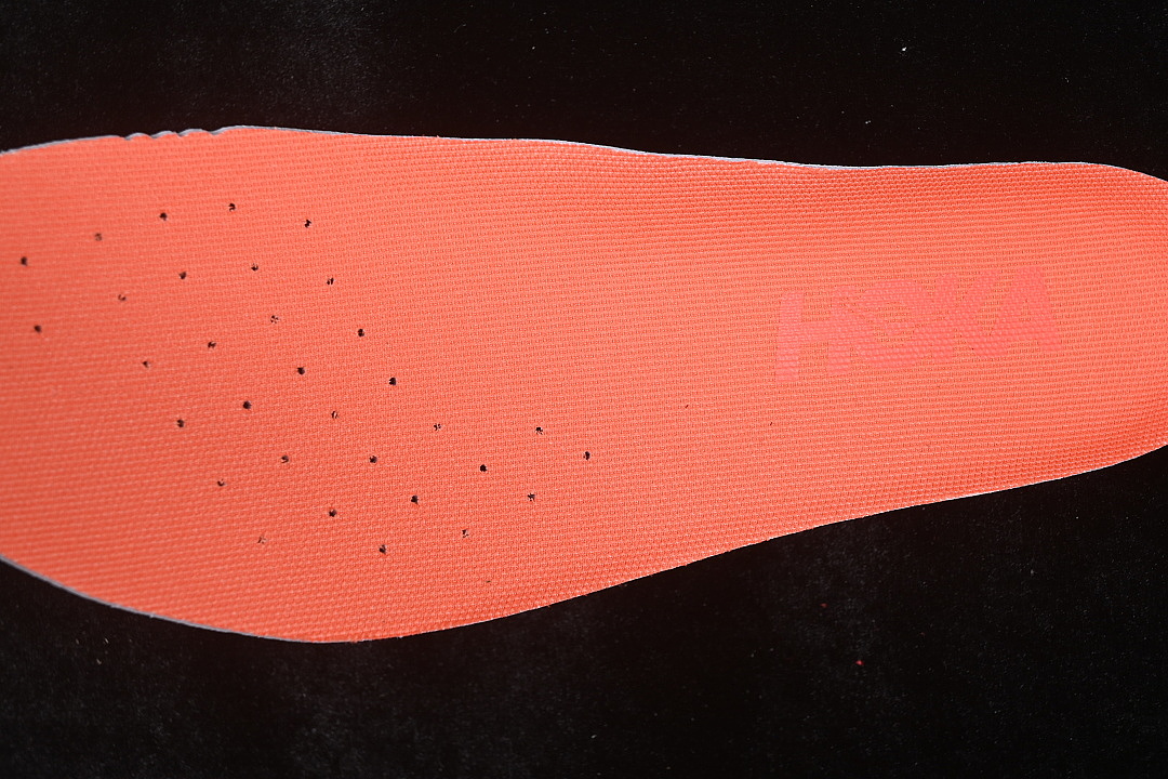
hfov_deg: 27.0
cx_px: 584
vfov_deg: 18.2
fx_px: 2433
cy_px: 390
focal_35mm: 75
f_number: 7.1
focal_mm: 50
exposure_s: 1/80
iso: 160
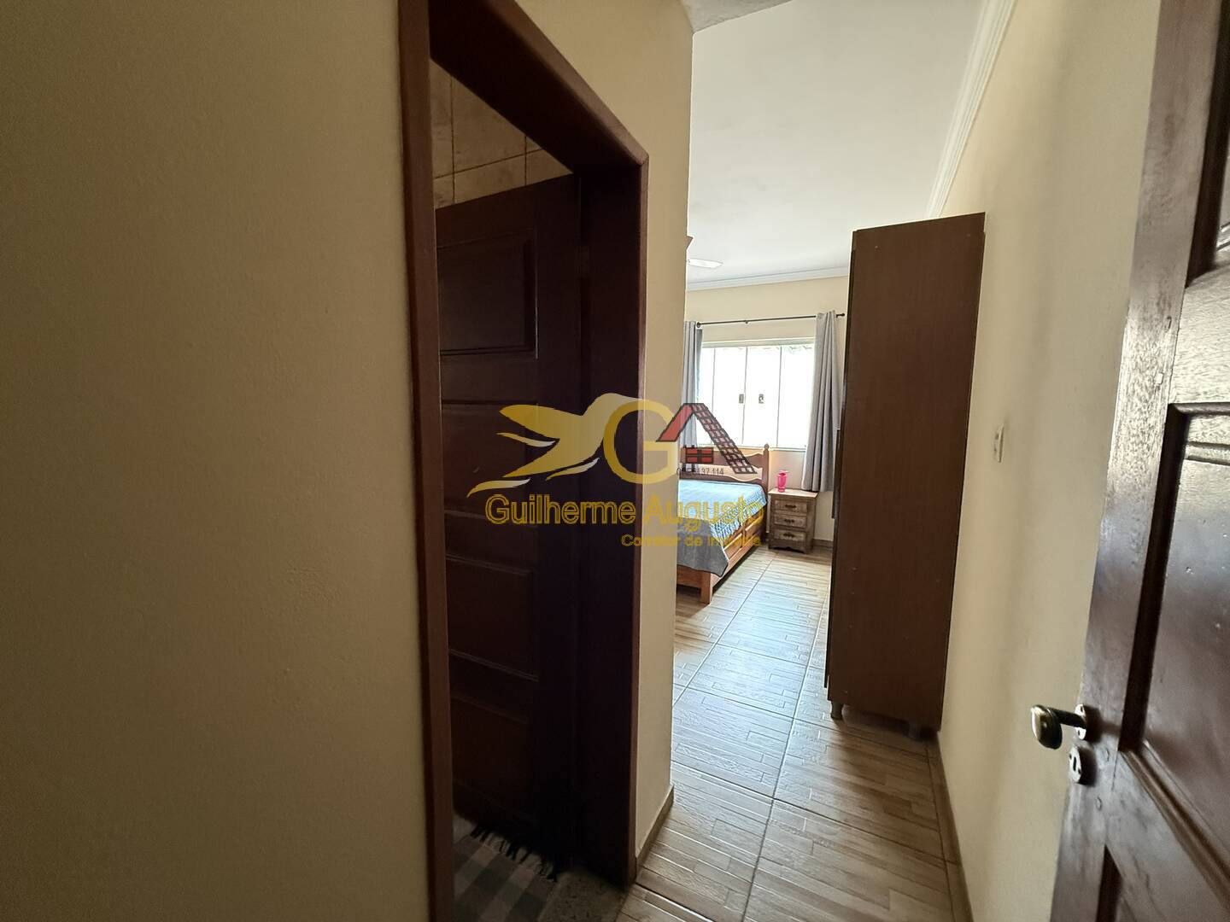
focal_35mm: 14
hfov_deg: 102.1
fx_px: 497
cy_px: 461
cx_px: 615
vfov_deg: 85.7
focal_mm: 2.22
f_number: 2.2
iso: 640
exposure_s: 1/60
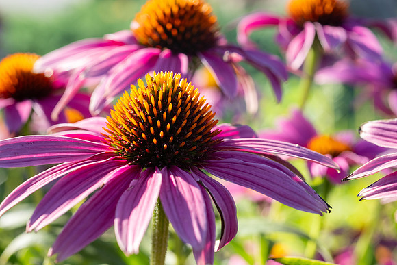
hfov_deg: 33.4
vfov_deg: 22.6
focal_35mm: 60
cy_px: 132
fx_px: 662
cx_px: 198
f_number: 11
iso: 640
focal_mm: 60
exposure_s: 1/250
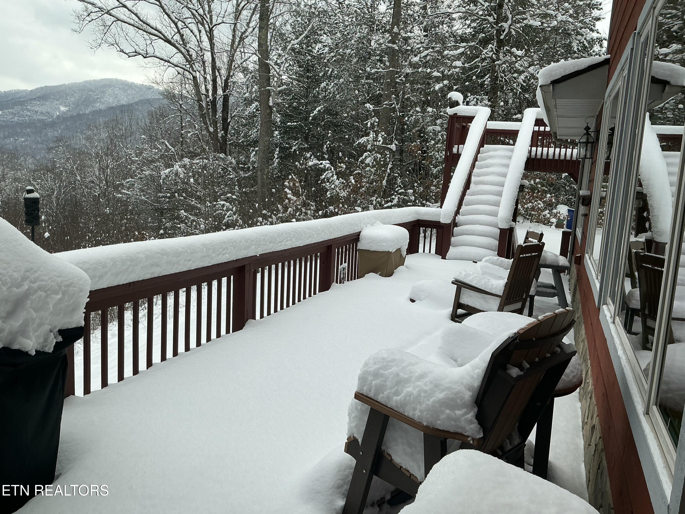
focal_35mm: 28
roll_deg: -2.9
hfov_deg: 63.4
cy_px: 257
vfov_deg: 49.7
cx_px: 342
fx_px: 554
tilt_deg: -8.9
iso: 25
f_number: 1.8
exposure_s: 1/1250
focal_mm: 3
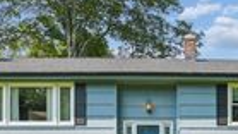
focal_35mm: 64
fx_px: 404
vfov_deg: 17.1
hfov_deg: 30.9
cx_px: 228
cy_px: 197
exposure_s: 1/320
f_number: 11
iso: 400
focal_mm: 17
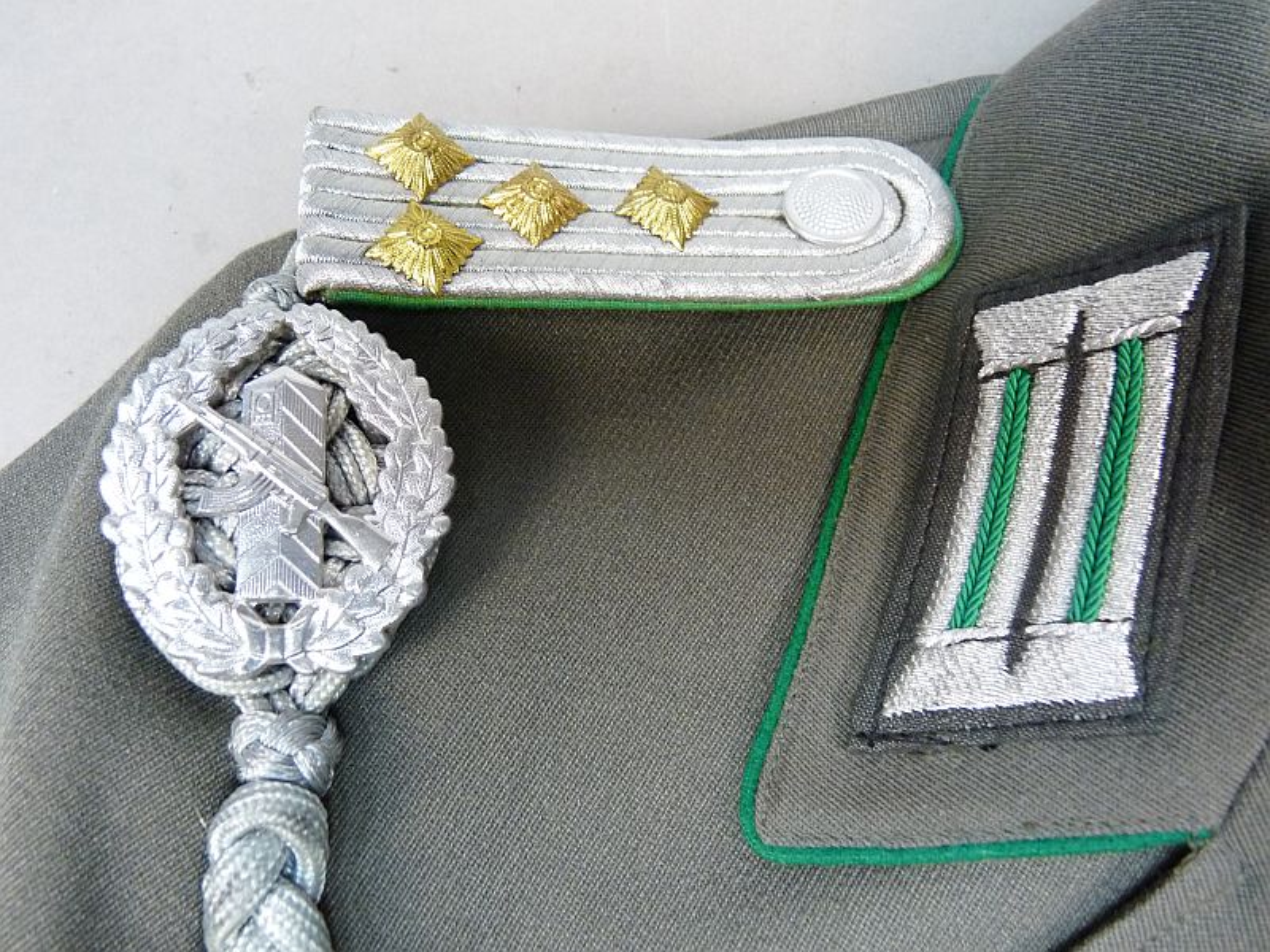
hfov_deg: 65.3
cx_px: 635
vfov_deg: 51.4
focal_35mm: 27
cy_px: 476
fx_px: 991
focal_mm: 4.8
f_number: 2.8
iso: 400
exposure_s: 1/30
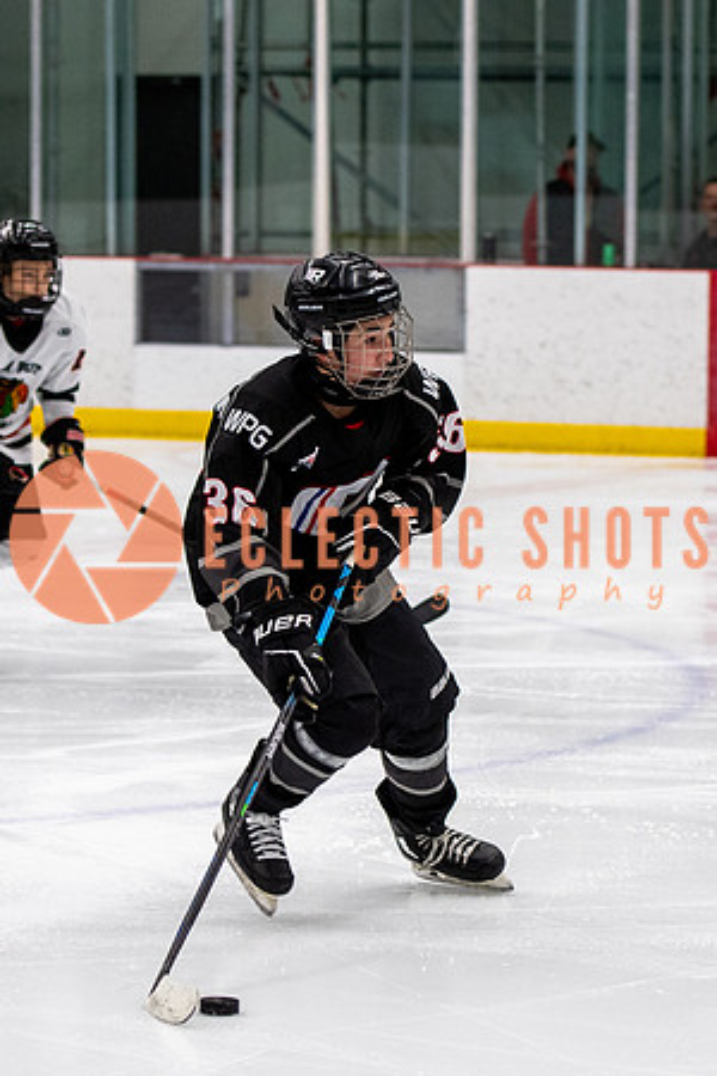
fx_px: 4821
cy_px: 529
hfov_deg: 8.5
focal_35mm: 161
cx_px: 430
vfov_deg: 12.7
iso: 1250
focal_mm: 70
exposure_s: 1/640
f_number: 2.8
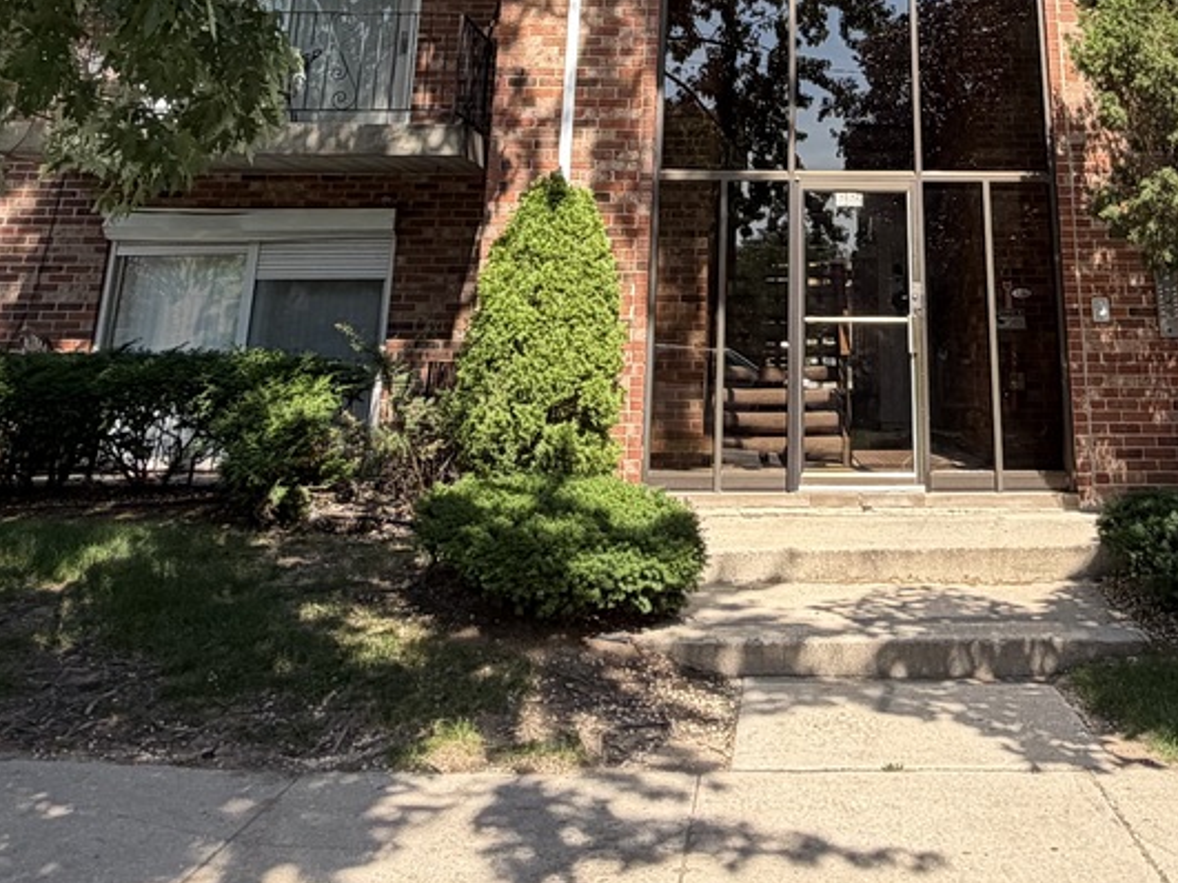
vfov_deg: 32.8
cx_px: 808
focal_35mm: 38
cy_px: -104
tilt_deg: +21.5
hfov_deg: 48.0
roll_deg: +0.2
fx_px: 1293
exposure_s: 1/502
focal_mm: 2.22
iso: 50
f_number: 2.2
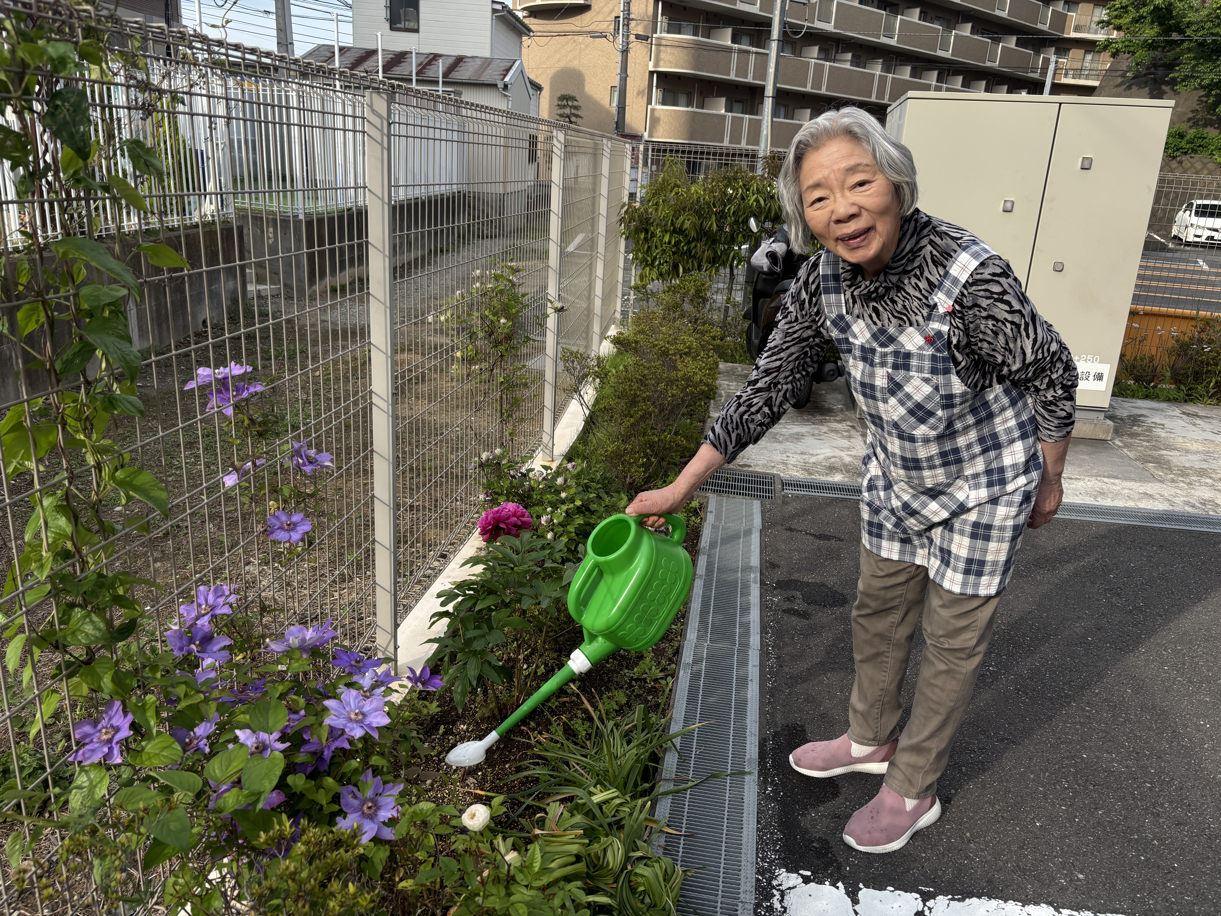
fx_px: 917
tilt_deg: -18.3
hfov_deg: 67.3
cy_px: 458
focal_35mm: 26
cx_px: 610
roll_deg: -4.4
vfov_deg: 53.1
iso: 50
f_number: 1.6
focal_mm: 5.96
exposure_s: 1/1139
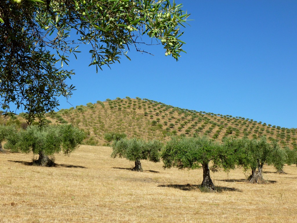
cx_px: 148
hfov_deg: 35.5
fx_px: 463
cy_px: 112
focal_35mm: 54
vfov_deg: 27.0
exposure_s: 1/800
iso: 100
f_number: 4
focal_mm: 9.6
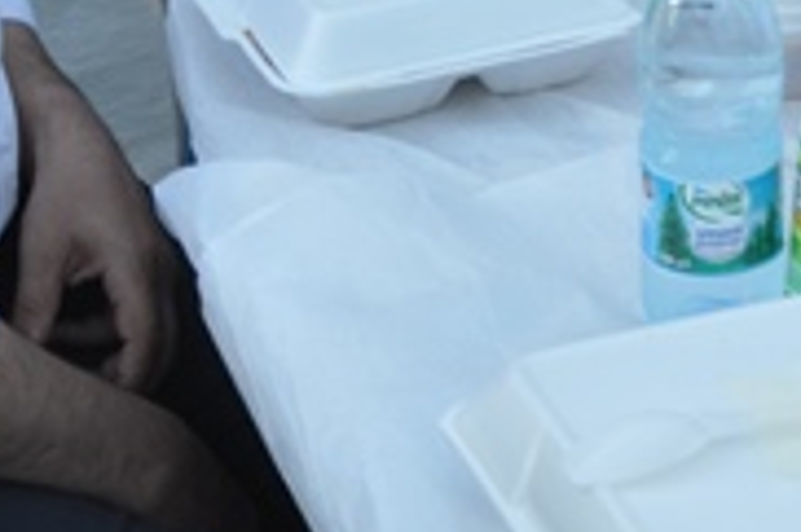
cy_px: -442
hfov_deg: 17.6
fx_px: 2445
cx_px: 1003
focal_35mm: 110
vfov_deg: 11.5
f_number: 5
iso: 400
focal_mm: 18
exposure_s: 1/25
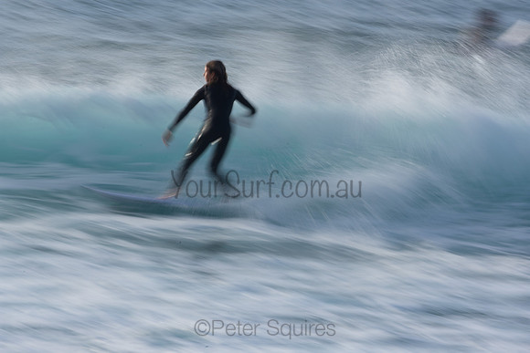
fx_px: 11044
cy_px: 176
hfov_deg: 2.7
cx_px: 265
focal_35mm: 750
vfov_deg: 1.8
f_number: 32
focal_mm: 500
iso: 125
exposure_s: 1/20
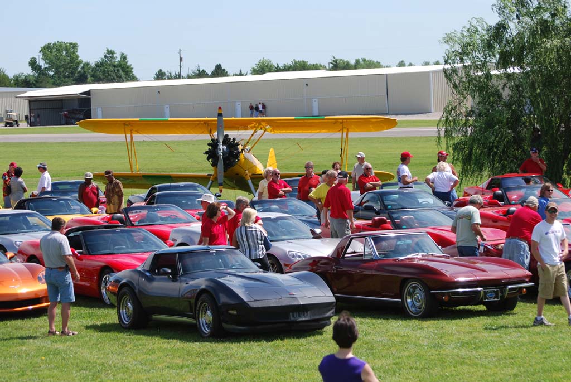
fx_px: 2191
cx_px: 286
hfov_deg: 14.8
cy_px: 191
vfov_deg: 10.0
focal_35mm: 138
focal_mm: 92
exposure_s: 1/500
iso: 110
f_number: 5.6
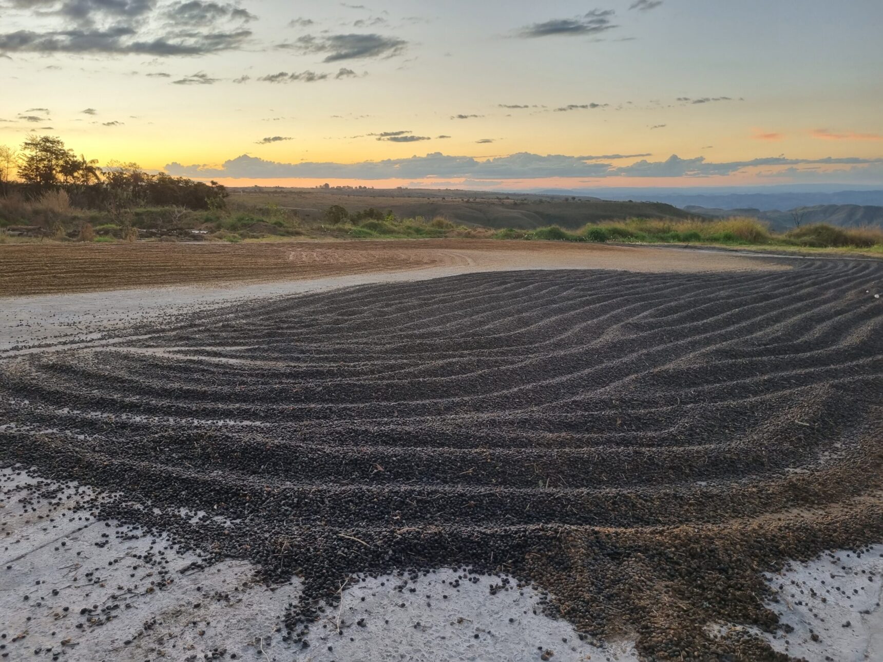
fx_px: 663
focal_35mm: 26
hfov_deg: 67.3
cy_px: 331
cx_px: 442
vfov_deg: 53.1
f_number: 1.8
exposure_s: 1/120
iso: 125
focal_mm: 5.4
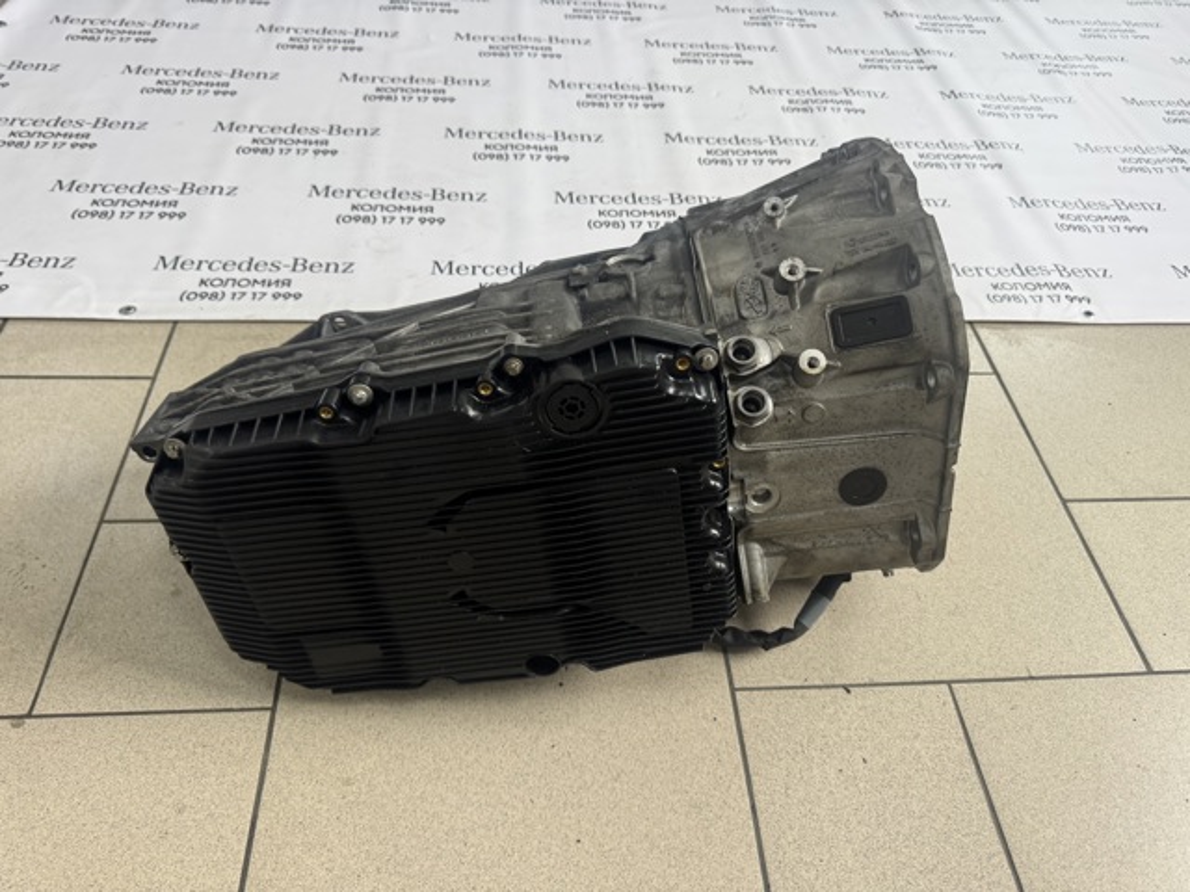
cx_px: 595
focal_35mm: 24
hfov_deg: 71.6
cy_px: 446
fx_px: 825
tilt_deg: -50.9
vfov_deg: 56.8
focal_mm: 6.76
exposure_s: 1/121
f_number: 1.78
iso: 160
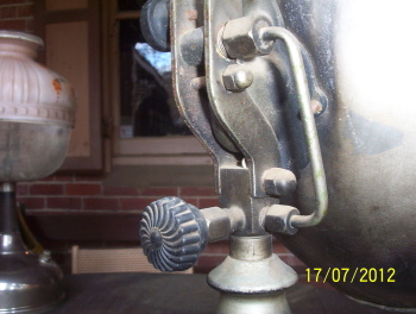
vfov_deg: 36.9
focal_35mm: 39
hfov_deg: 47.8
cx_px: 208
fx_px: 470
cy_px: 157
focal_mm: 6
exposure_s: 1/30
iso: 140
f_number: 4.5
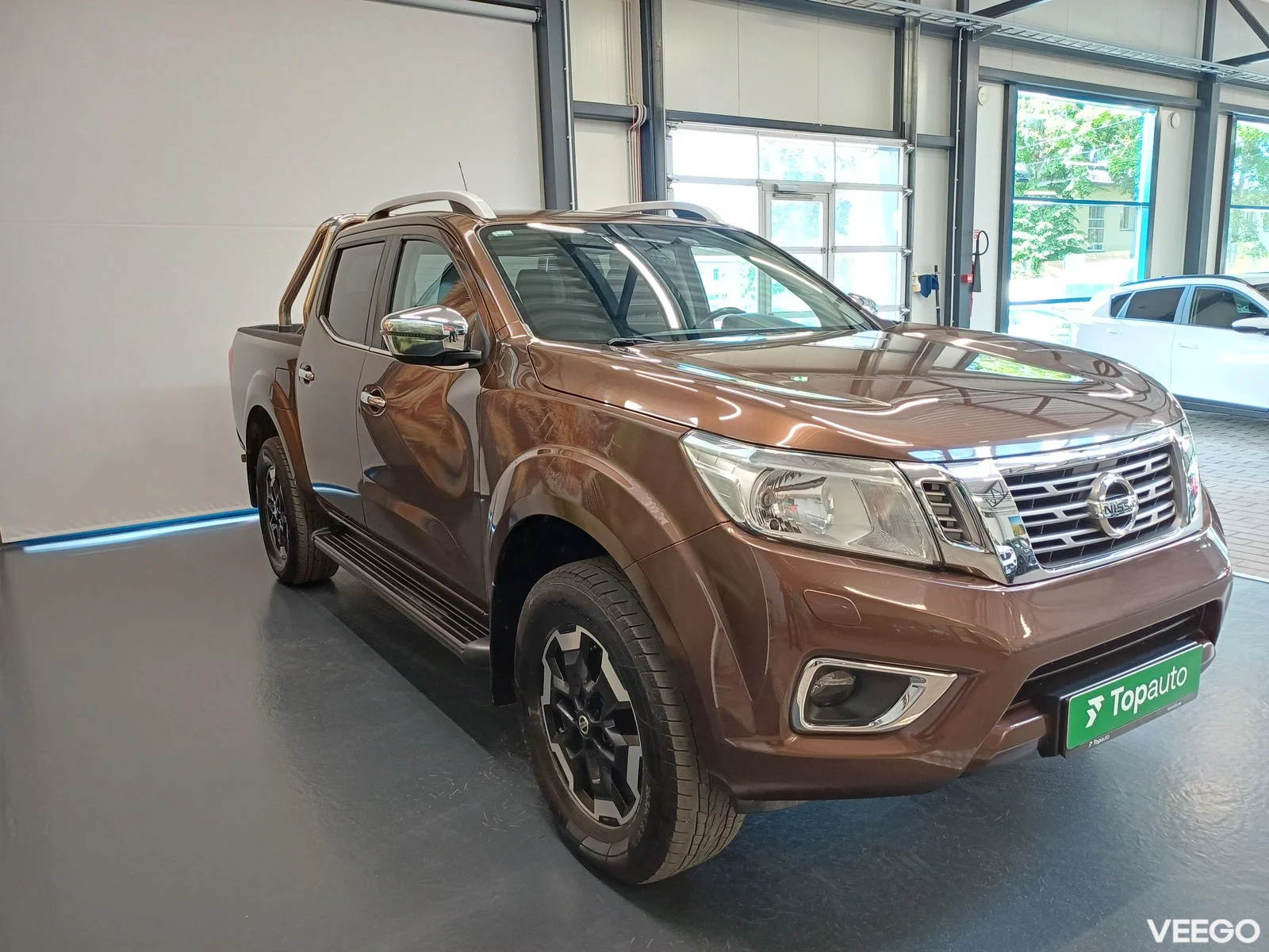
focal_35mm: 25
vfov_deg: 54.9
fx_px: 916
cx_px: 634
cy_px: 476
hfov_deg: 69.4
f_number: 1.8
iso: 250
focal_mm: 4.65
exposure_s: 1/50
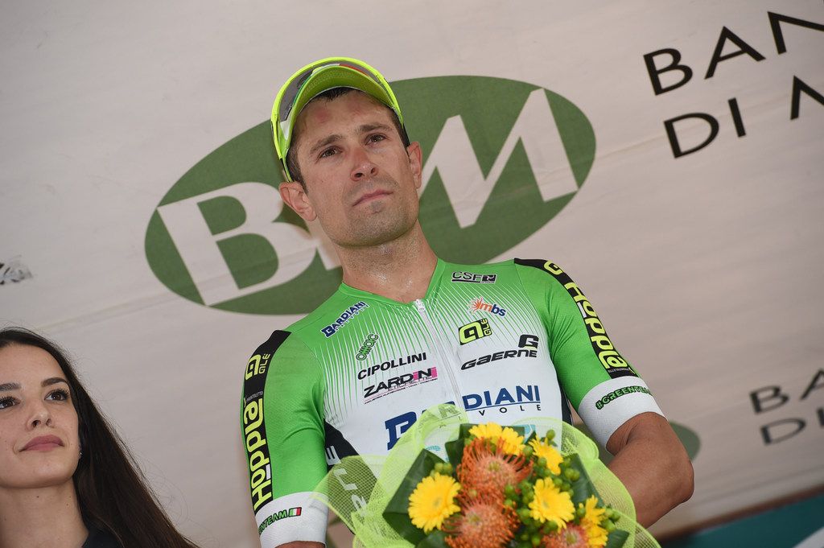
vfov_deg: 7.0
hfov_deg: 10.6
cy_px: 274
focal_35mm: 195
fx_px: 4460
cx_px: 412
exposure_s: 1/250
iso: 200
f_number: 6.3
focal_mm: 195
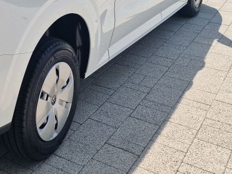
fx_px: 415
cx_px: -31
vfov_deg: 22.0
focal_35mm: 62
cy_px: -30
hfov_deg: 28.1
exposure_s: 1/1108
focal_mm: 6.4
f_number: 1.8
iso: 50
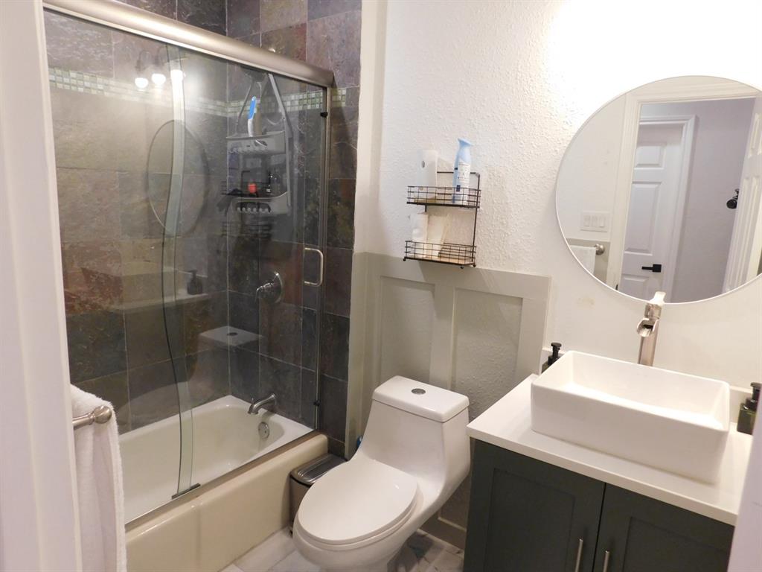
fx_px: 506
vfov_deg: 58.9
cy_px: 286
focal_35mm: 23
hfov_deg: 73.9
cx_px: 381
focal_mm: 4
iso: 250
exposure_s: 1/30
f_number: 3
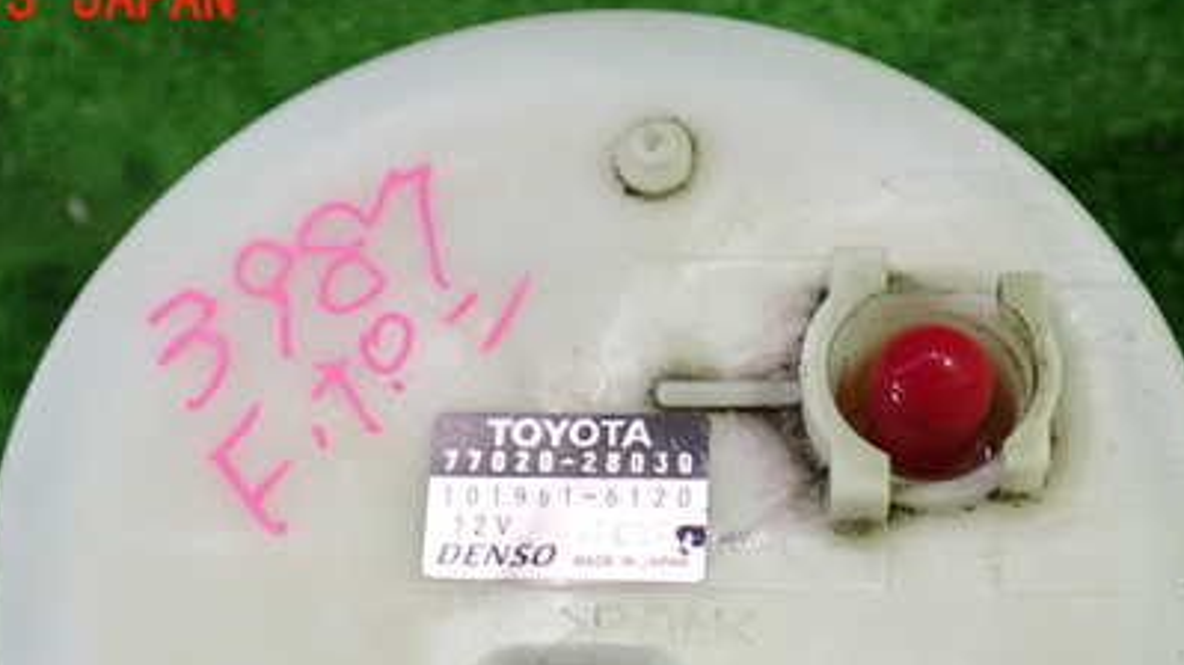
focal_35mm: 59
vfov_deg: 19.9
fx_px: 1851
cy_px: 629
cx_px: 585
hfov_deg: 35.5
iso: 250
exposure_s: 1/40
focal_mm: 6.37
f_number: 2.5
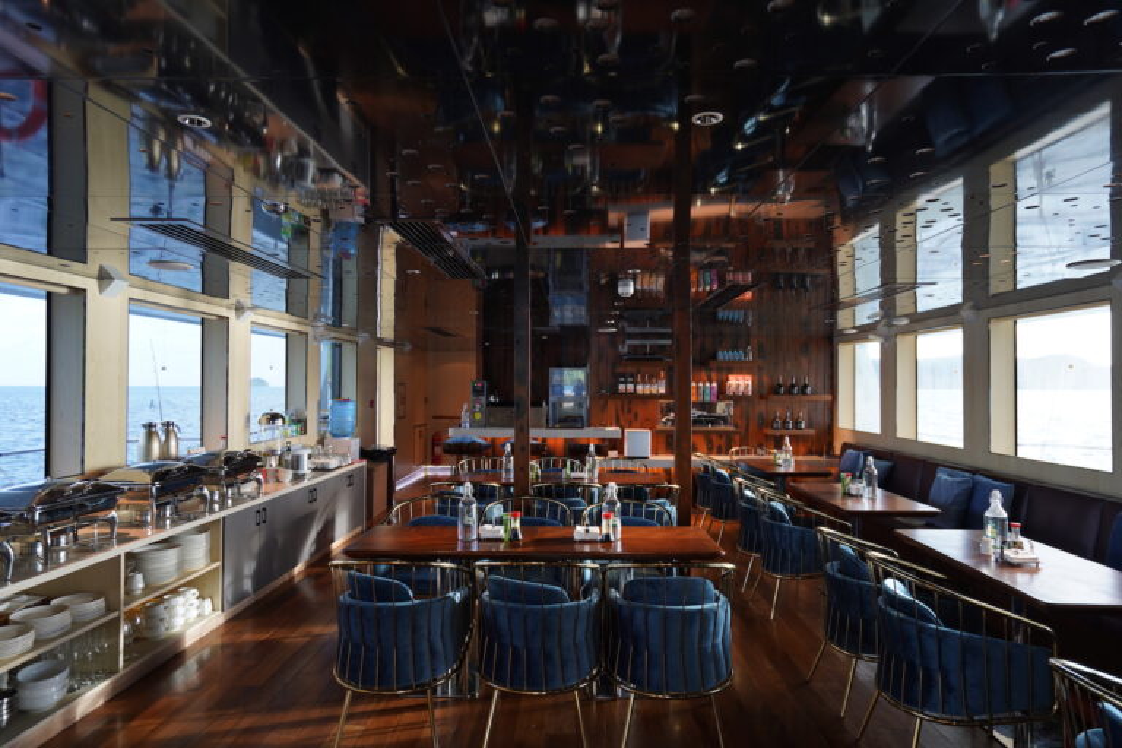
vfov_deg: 59.5
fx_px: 654
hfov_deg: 81.2
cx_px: 561
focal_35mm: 21
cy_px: 374
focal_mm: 21
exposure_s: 1/30
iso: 160
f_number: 4
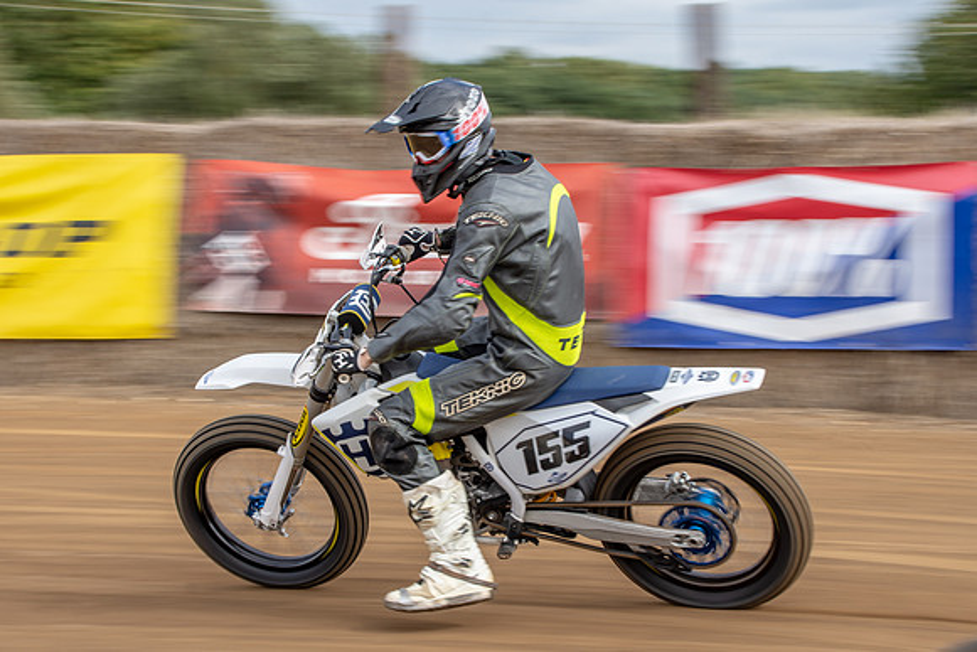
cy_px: 322
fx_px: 3078
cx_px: 448
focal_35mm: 113
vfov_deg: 12.1
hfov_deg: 18.0
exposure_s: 1/100
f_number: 11
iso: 160
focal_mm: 66
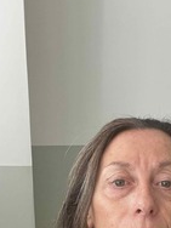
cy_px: 199
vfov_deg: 32.8
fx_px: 369
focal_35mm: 56
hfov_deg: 25.8
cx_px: 129
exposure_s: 1/60
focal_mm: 2.71
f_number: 2.2
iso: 160
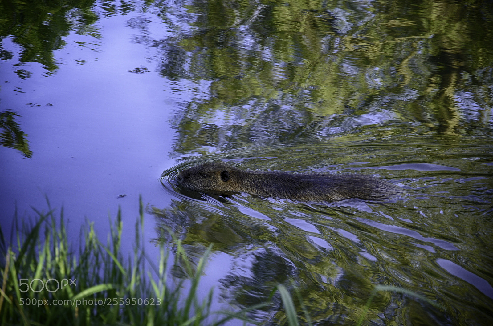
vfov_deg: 8.7
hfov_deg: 13.1
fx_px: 2152
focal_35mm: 158
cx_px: 246
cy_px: 163
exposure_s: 1/100
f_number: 5.6
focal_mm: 105
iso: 250
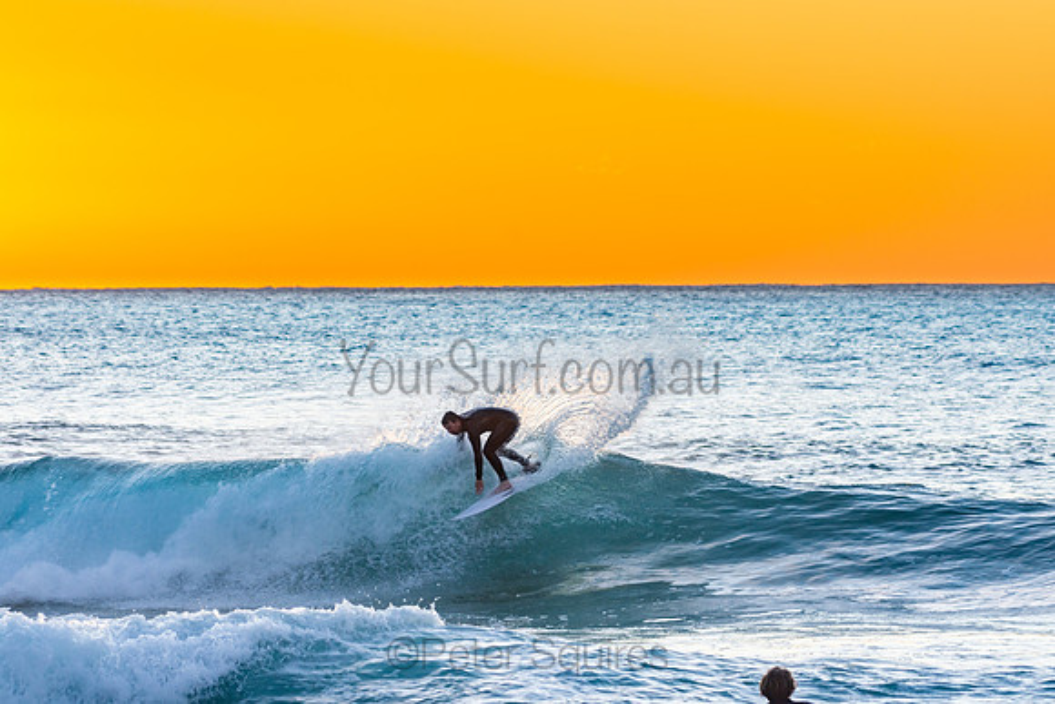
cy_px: 352
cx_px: 528
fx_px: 9118
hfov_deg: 6.6
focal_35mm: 311
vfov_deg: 4.4
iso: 100
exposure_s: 1/125
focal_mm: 200
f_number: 6.3
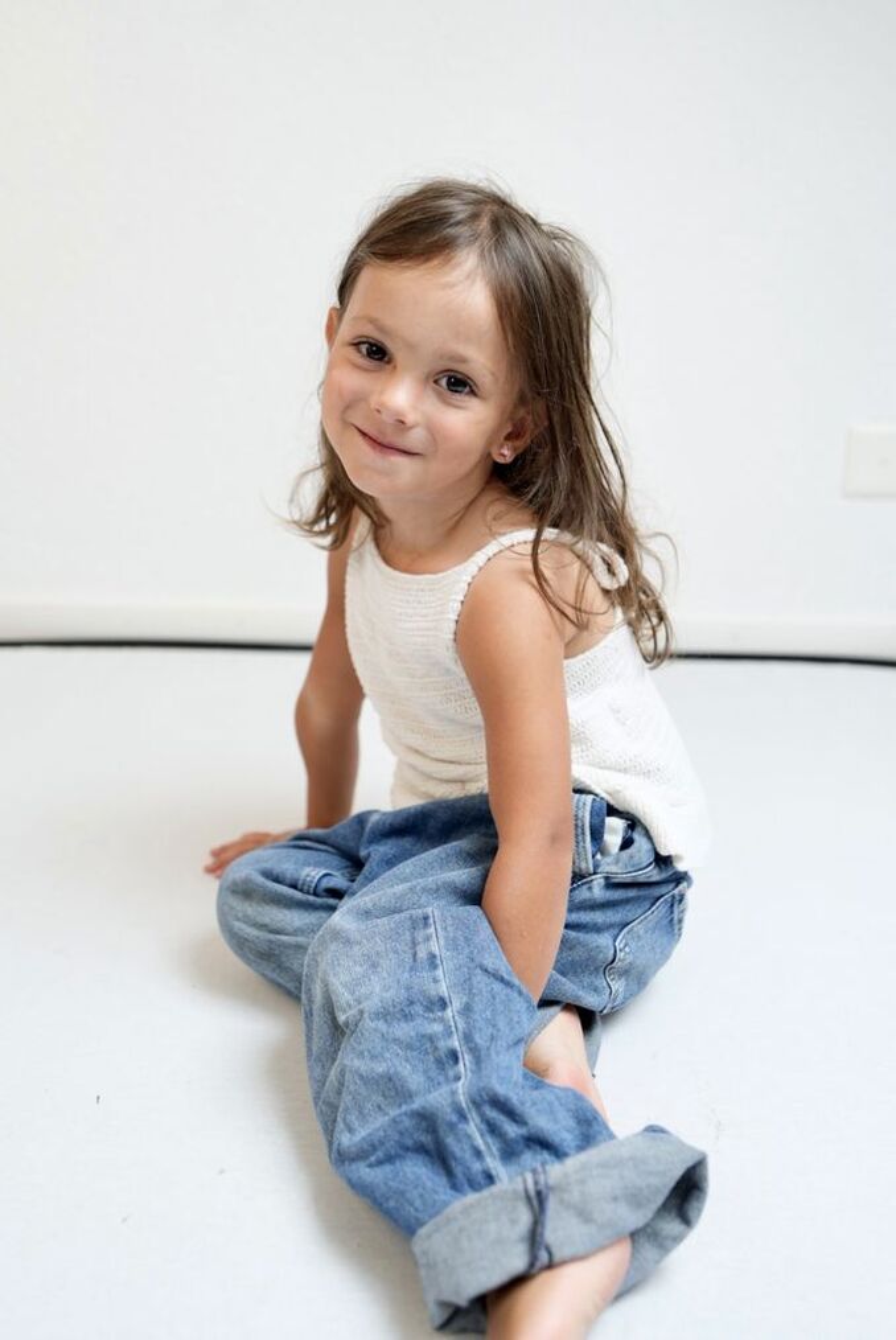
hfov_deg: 37.9
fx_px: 1304
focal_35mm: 35
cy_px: 670
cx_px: 448
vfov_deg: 54.4
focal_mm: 35
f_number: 2.8
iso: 250
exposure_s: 1/160
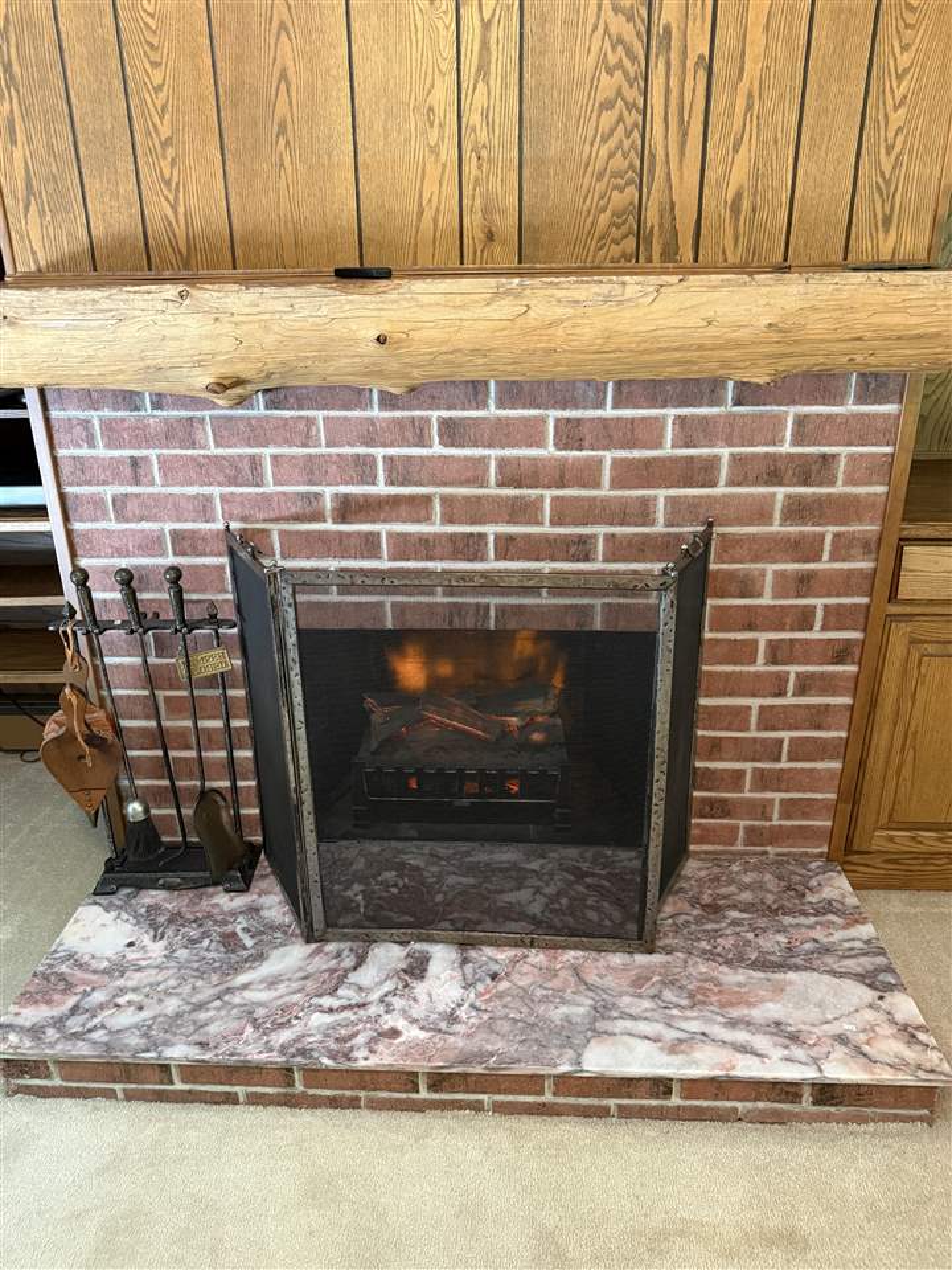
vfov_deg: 71.6
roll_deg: +1.1
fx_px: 880
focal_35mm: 24
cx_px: 476
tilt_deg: -22.0
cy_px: 635
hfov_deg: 56.8
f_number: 1.78
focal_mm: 6.76
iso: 640
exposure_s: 1/60
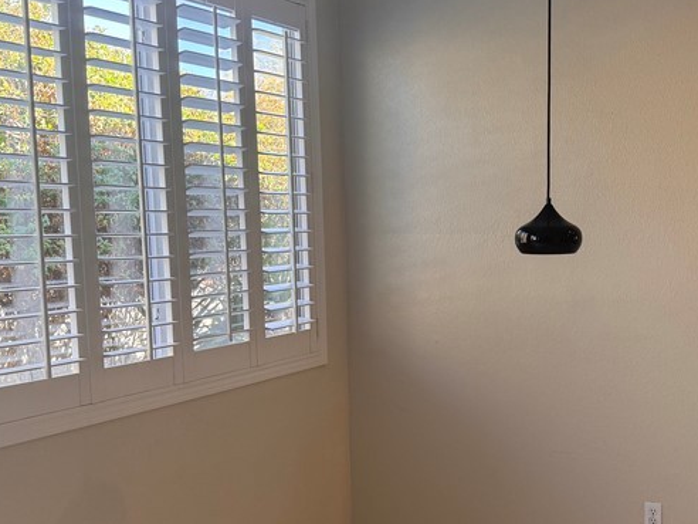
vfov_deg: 28.9
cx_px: 458
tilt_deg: -7.4
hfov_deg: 37.8
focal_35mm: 50
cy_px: 348
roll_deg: +0.0
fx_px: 1008
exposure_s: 1/120
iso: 100
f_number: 1.78
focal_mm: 6.76
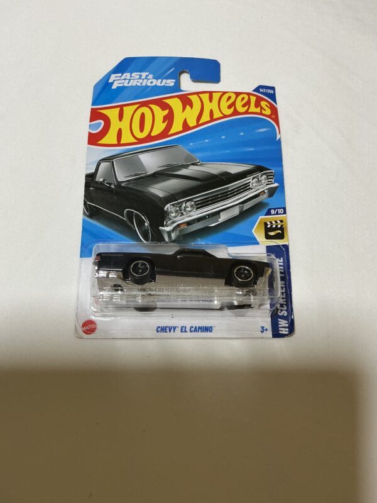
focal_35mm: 29
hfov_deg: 48.2
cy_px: 252
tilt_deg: -74.5
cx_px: 188
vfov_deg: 61.7
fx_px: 421
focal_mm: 3
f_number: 1.8
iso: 100
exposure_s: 1/60
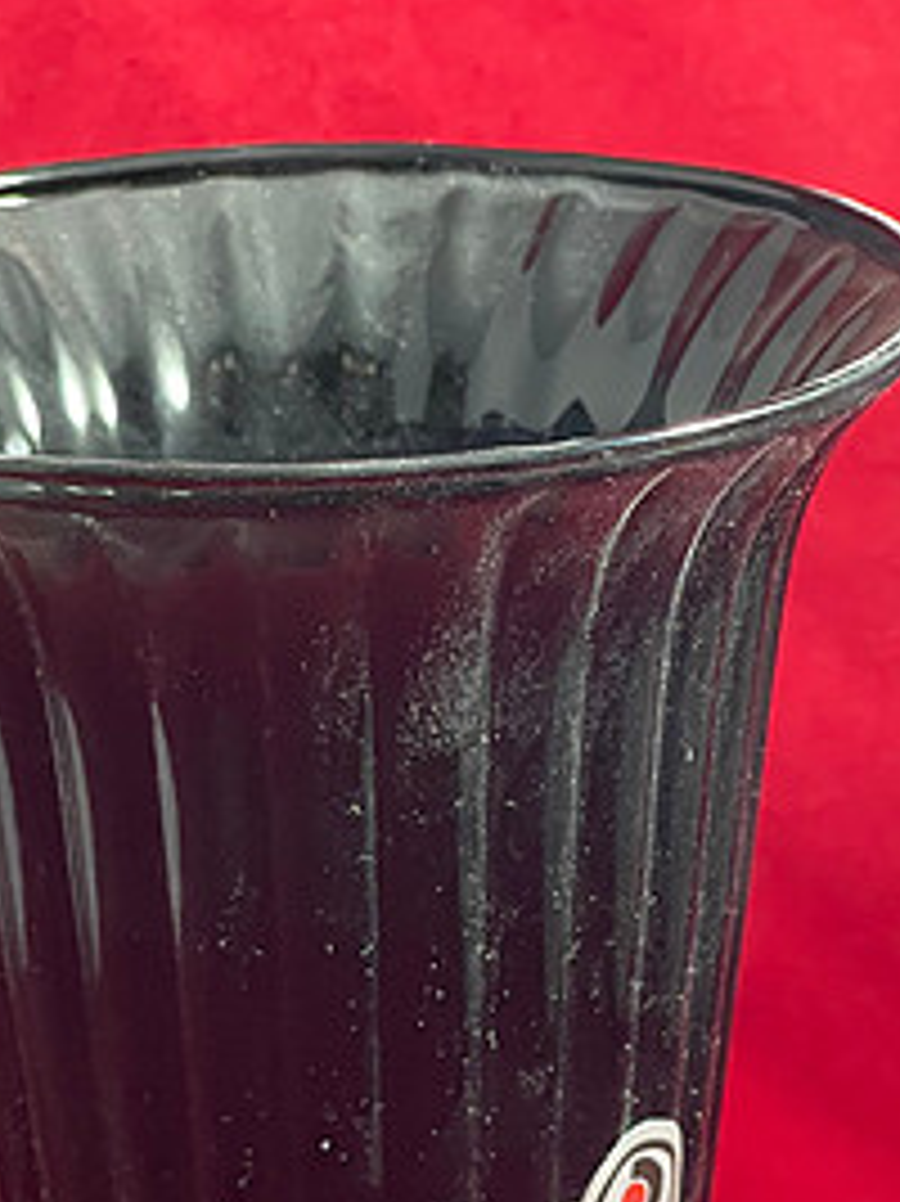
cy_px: 1179
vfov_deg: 14.0
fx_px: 4822
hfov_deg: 10.7
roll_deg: +2.6
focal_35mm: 139
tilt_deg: -22.3
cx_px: 367
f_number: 2.2
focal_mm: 7.5
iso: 640
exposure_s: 1/60
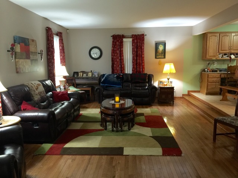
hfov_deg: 61.7
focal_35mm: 29
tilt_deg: -8.0
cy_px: 89
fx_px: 199
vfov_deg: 48.2
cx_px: 119
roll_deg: +0.3
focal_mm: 4.15
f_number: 2.2
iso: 80
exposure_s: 1/4
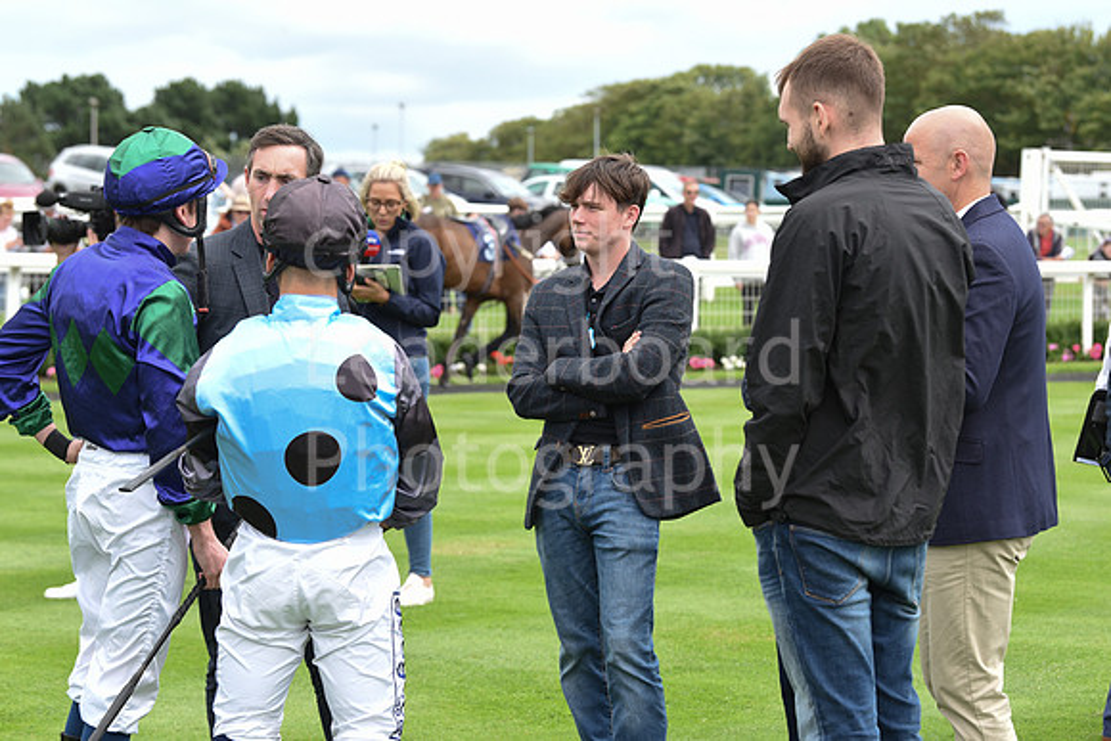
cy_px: 370
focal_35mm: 102
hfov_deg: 20.0
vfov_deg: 13.4
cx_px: 556
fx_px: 3148
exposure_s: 1/800
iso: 640
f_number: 5.6
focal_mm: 102
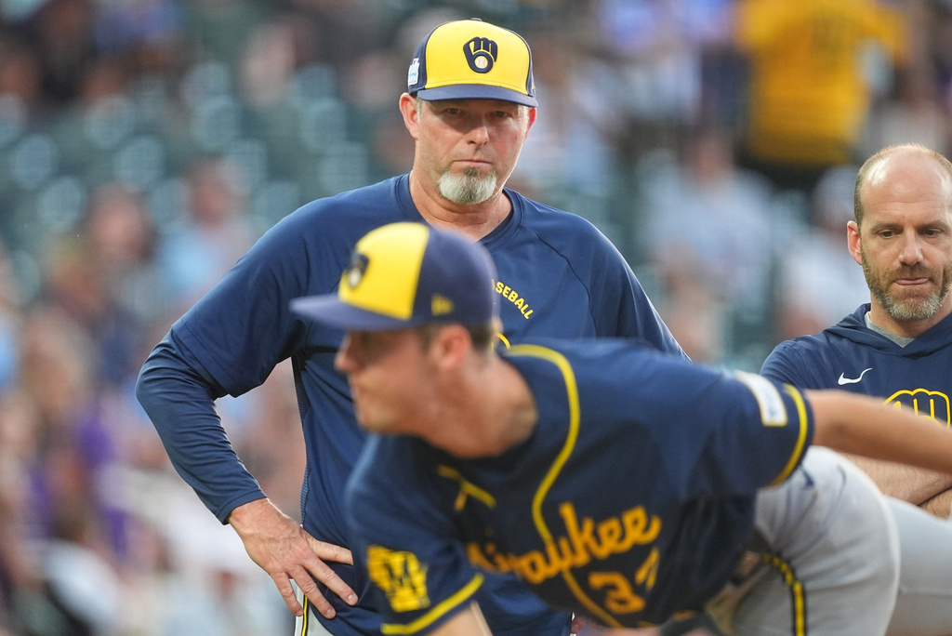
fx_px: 23812
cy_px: 318
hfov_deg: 2.3
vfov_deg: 1.5
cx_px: 476
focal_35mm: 900
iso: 2500
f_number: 4
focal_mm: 600
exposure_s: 1/1000
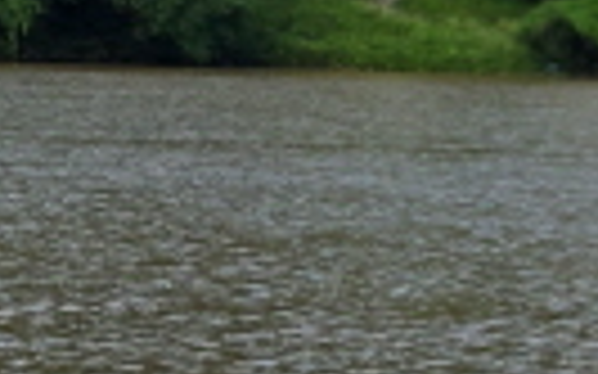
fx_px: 3063
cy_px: -662
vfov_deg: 6.5
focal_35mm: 188
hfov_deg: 8.4
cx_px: -1461
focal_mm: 6.3
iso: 80
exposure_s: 1/1839
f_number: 1.7
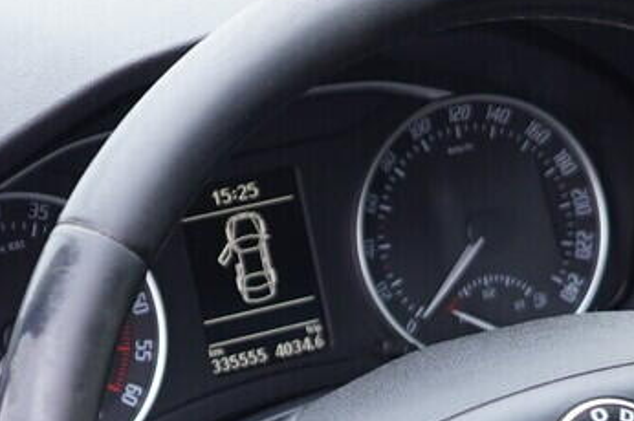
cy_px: 588
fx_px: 2639
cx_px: 568
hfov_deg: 13.6
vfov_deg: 8.9
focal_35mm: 150
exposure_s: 1/40
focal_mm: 24
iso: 320
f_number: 2.8
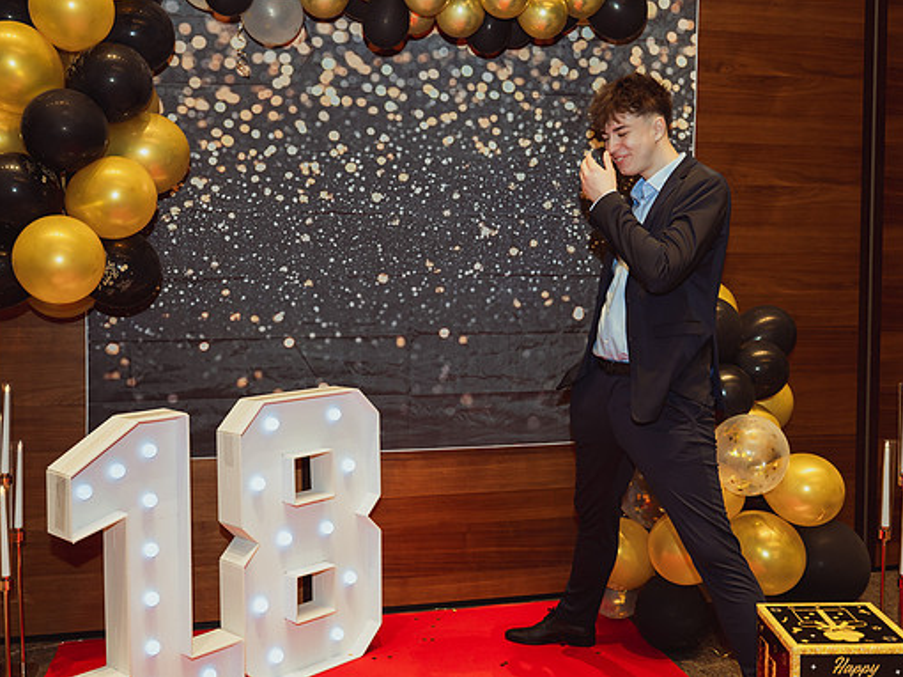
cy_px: 310
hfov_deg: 47.8
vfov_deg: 36.8
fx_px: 1017
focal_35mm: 39
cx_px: 487
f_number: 2.8
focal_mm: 33
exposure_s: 1/200
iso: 1250
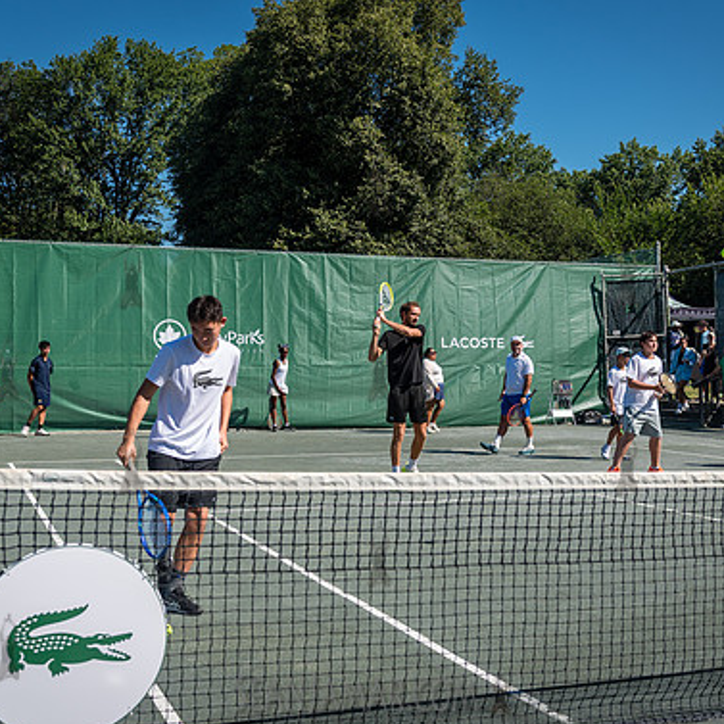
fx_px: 1112
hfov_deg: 36.1
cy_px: 368
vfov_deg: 36.1
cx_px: 378
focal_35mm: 47
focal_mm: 35
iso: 200
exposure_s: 1/2000
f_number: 4
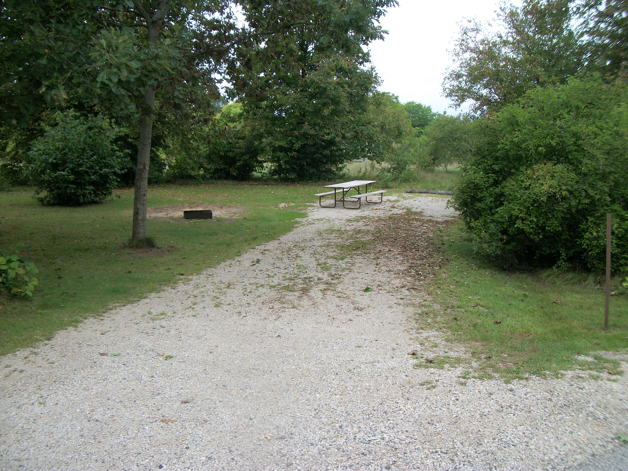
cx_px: 314
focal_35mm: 32
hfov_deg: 56.8
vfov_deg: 44.2
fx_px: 581
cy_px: 236
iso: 80
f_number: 8.8
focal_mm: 5.7
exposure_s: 1/60
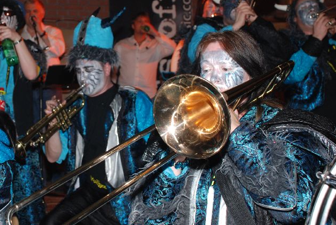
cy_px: 78
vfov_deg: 20.0
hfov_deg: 29.4
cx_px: 107
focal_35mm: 68
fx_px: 635
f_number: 4
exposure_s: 1/60
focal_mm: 28
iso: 200
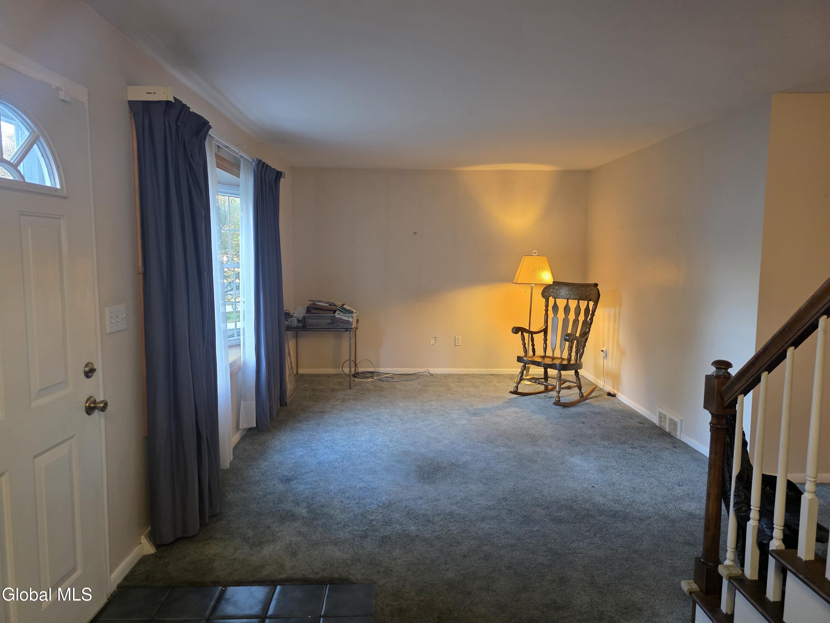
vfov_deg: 58.9
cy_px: 312
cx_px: 415
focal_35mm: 23
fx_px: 551
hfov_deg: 73.9
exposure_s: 1/120
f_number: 1.7
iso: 500
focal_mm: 6.3
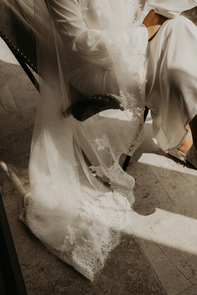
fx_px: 287
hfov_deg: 37.9
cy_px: 148
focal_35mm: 35
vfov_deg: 54.4
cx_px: 98
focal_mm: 35
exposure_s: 1/1600
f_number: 3.5
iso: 200
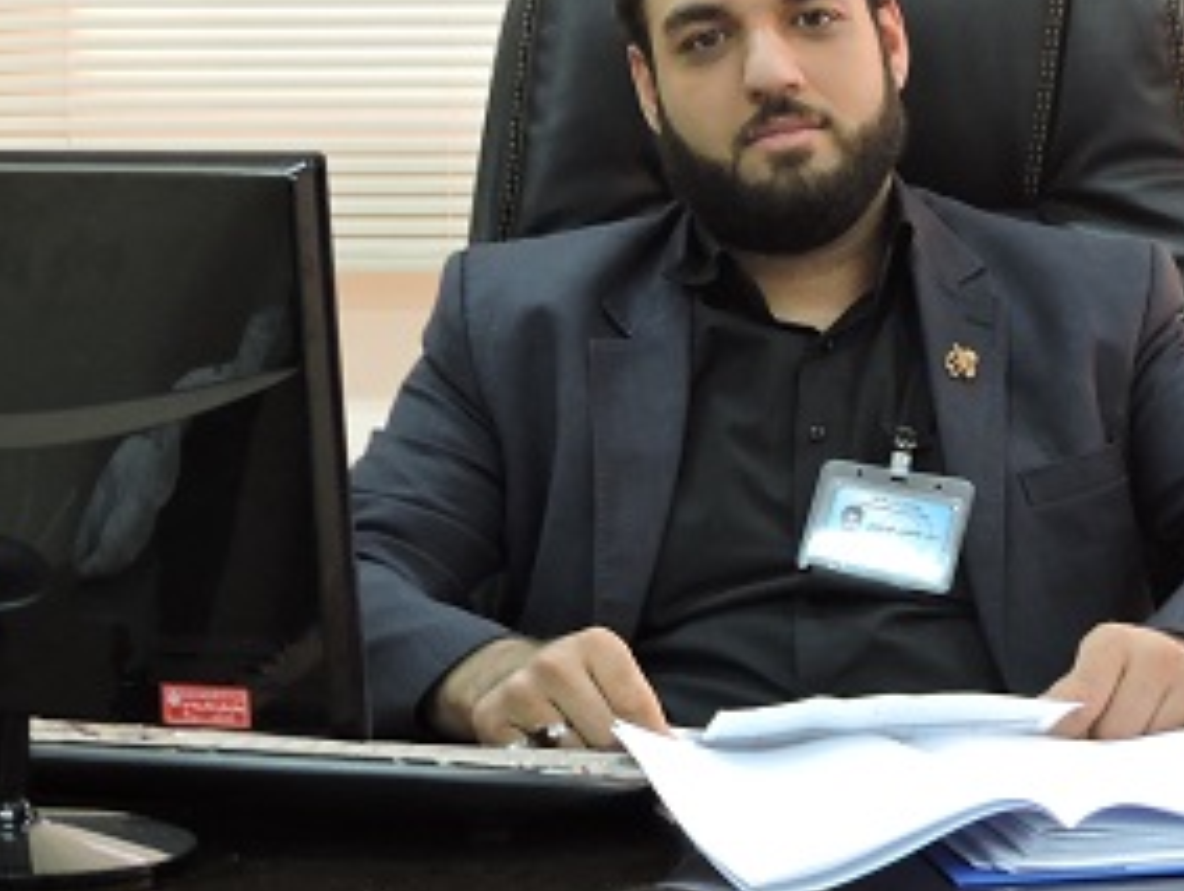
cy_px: 176
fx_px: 4349
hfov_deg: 15.4
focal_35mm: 127
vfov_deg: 11.7
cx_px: 1017
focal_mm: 10.7
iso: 400
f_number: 4.2
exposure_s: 1/13
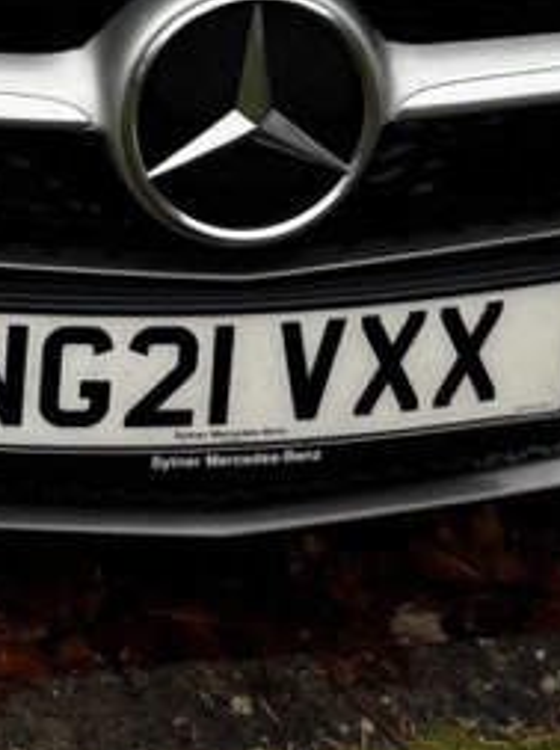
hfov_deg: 12.3
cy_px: -895
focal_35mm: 114
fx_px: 2465
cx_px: -296
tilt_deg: -11.8
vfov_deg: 13.8
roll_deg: -2.1
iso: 100
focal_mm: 6.76
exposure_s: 1/121
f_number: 1.78
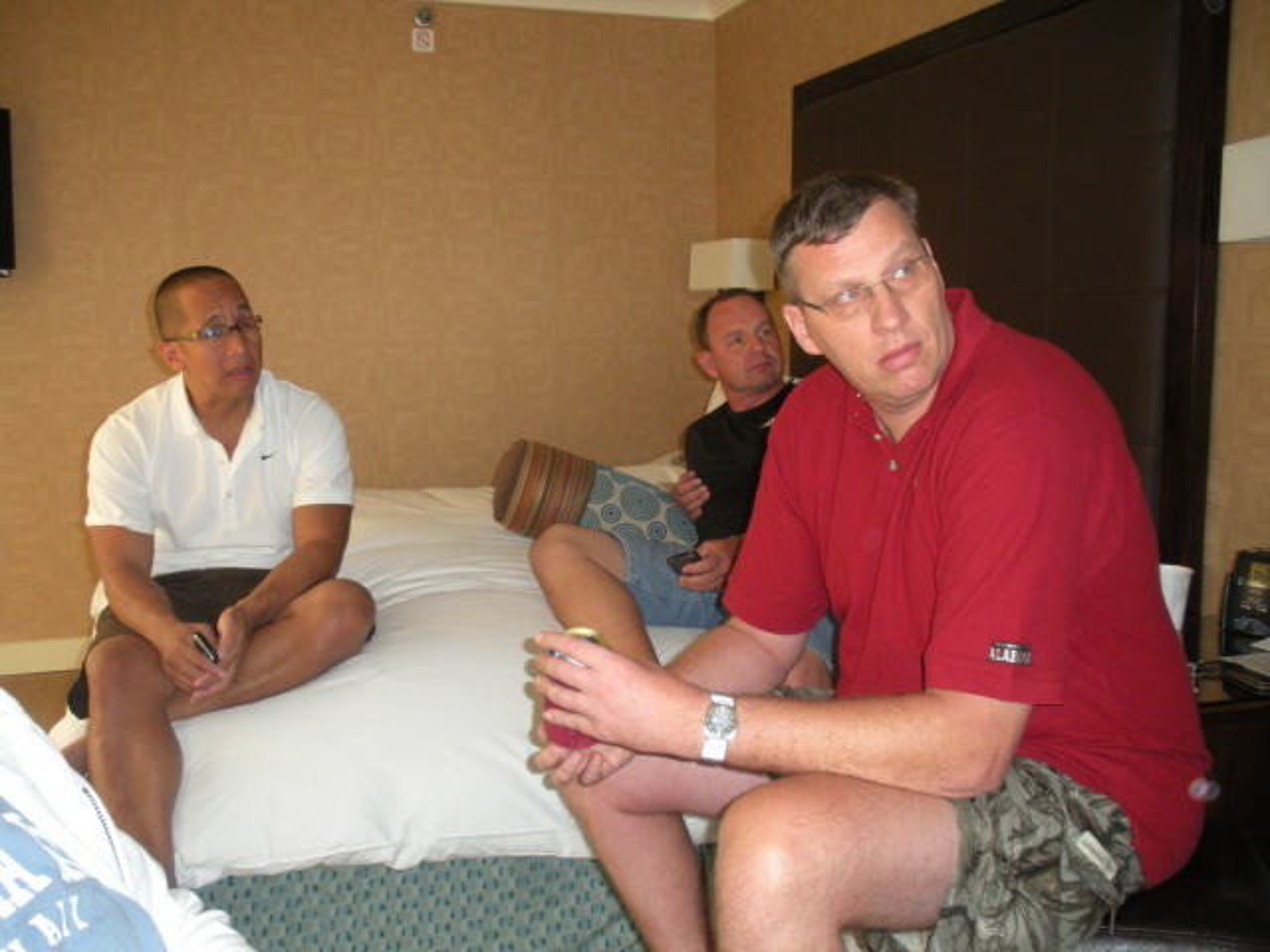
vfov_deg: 39.7
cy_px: 476
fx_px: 1321
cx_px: 635
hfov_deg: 51.4
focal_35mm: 36
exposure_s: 1/30
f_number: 3.5
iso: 208
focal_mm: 6.3
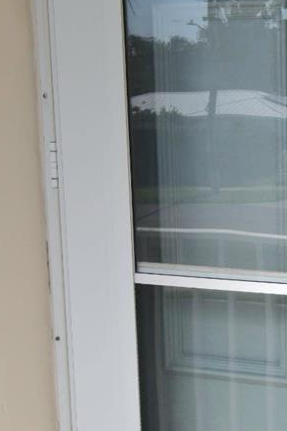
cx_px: 372
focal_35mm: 83
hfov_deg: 15.6
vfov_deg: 24.4
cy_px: 255
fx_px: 993
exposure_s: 1/500
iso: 200
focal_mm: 20
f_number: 11
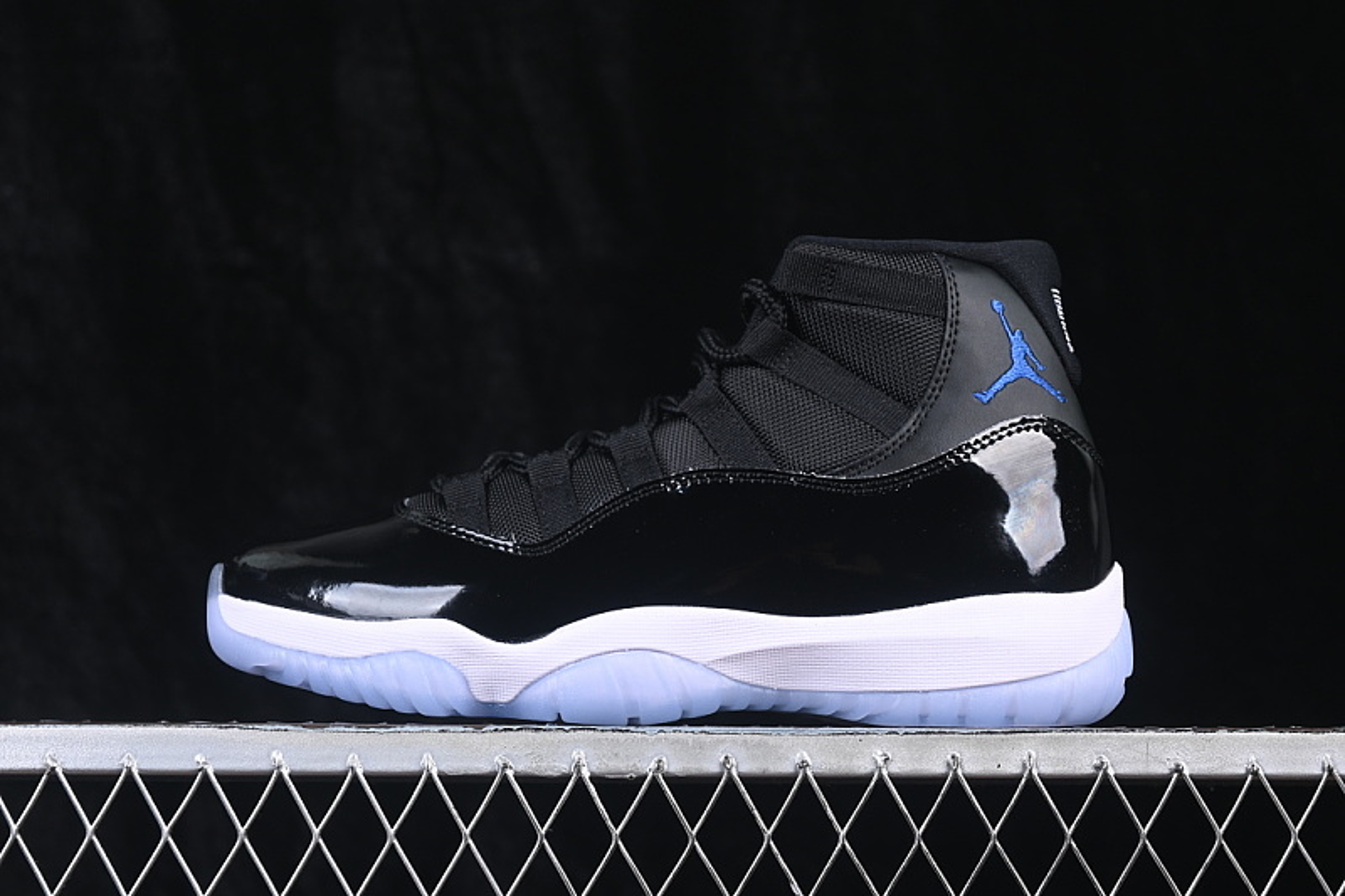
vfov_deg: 18.2
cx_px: 672
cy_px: 448
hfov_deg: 27.0
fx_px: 2801
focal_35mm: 75
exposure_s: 1/60
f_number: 6.3
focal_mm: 50
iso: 160
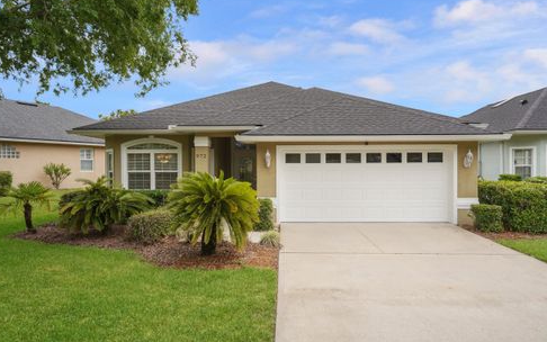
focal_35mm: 22
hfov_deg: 79.6
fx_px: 328
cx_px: 271
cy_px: 170
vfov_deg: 55.1
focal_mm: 21
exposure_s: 1/20
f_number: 8
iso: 100
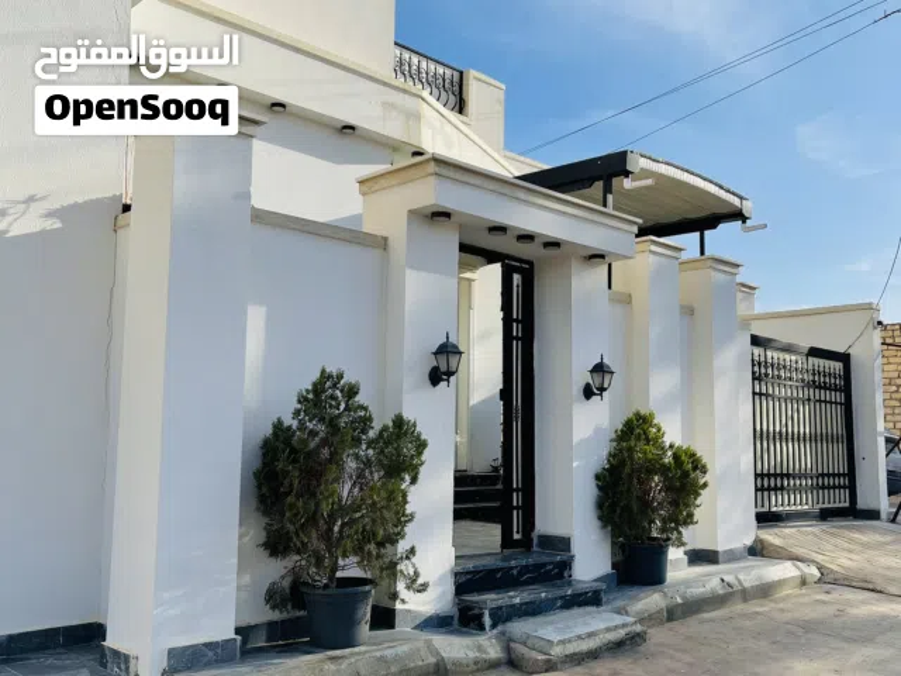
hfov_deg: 69.4
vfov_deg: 54.9
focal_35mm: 25
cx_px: 450
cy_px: 338
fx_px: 651
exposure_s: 1/3448
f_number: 1.6
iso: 32
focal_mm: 5.1
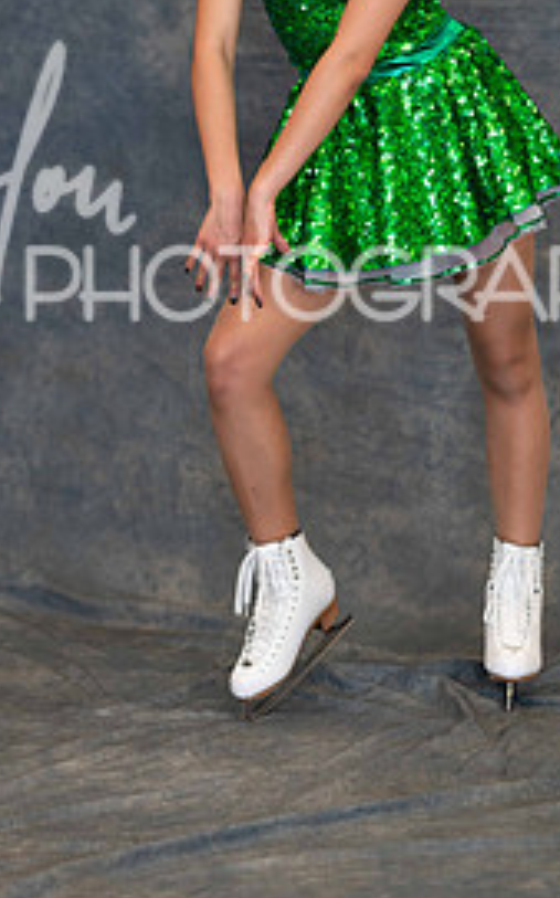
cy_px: 199
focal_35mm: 144
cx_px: 232
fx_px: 3522
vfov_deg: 14.5
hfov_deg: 9.1
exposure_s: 1/160
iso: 640
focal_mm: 85
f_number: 2.2
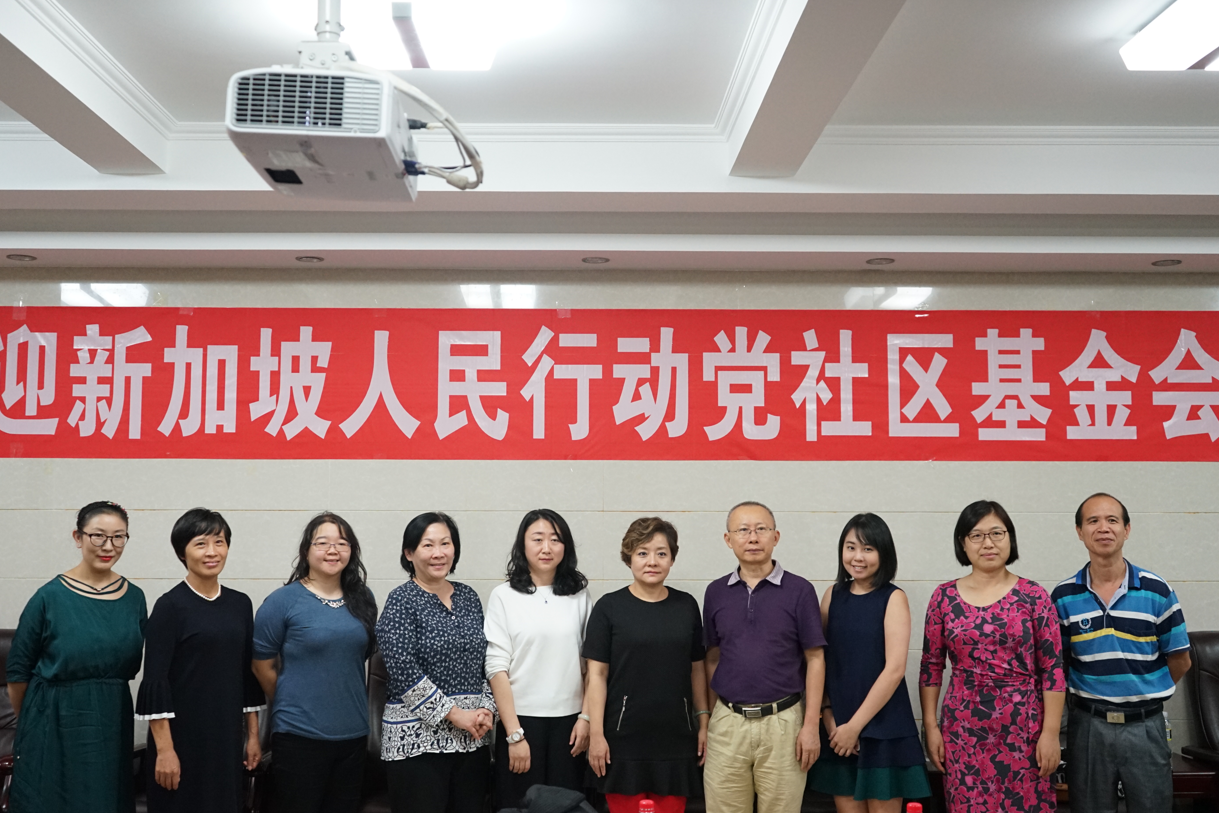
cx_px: 587
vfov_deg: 34.2
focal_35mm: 39
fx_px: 1320
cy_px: 414
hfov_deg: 49.5
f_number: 4
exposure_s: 1/60
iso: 3200
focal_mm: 36
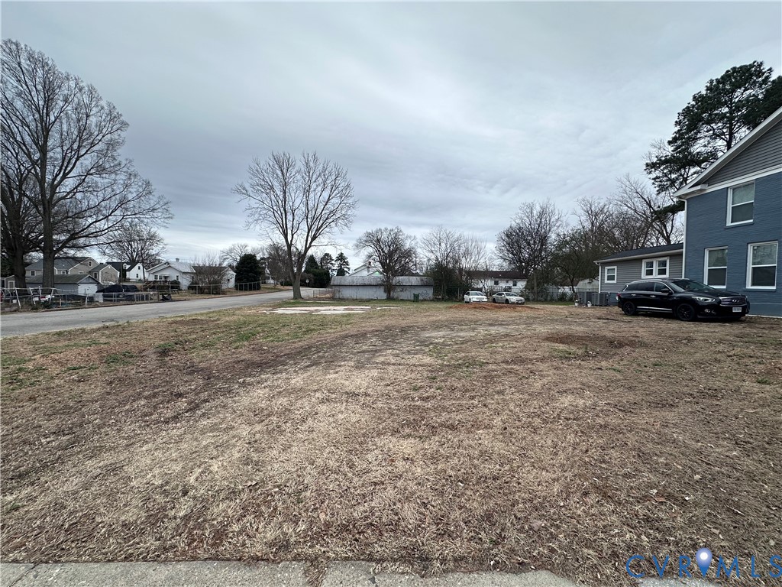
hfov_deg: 102.1
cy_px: 294
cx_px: 391
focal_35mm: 14
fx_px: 316
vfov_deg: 85.7
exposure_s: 1/500
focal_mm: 2.22
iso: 40
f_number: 2.2
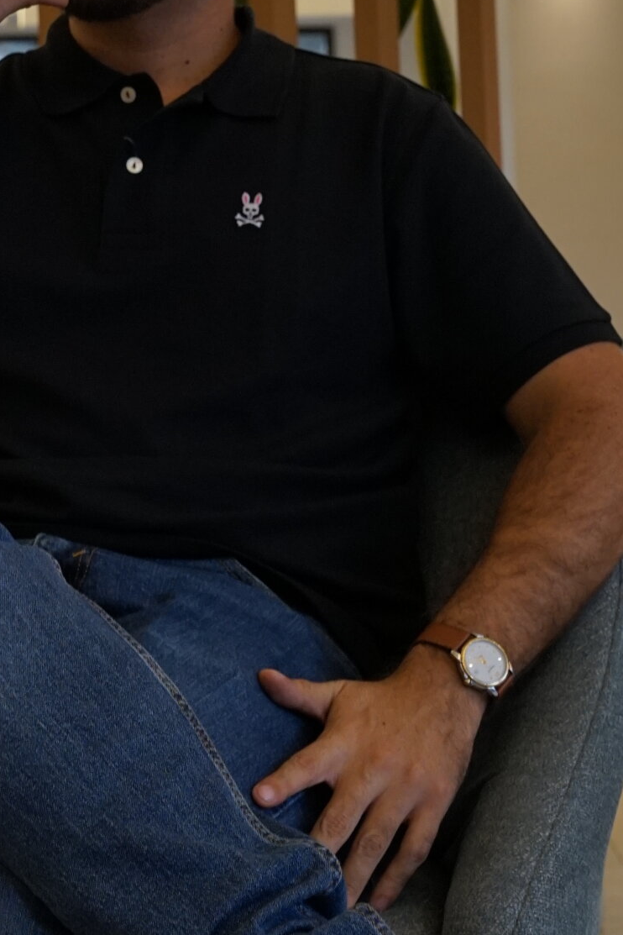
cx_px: 226
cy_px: 339
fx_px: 2590
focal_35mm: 100
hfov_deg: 13.7
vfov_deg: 20.4
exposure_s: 1/80
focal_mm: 38.3
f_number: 6.3
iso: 1000
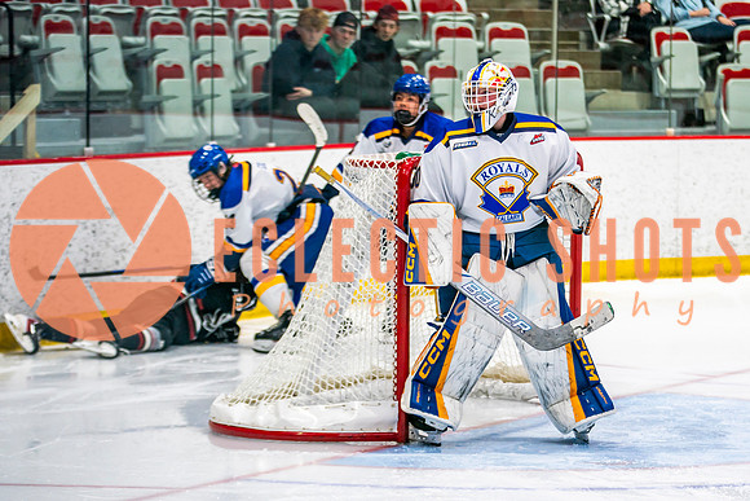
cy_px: 287
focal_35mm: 179
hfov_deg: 11.5
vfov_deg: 7.7
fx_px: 3722
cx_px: 531
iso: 500
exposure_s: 1/640
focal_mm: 120
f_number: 2.8
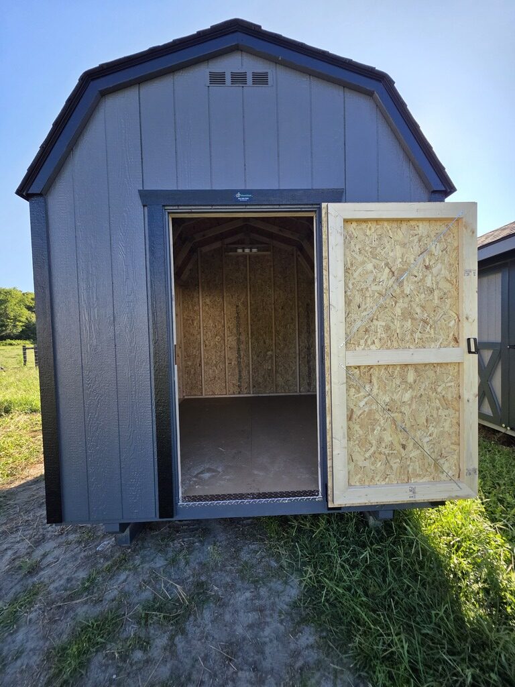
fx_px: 258
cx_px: 258
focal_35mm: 13
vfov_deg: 106.2
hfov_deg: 89.9
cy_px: 344
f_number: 1.9
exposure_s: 1/2000
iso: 125
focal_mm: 2.2
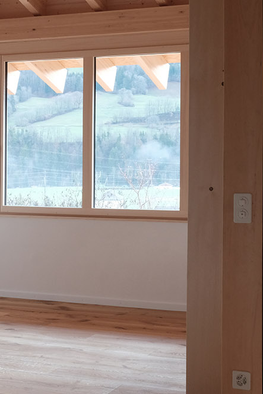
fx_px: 832
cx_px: 43
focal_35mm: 76
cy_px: 86
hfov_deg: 17.8
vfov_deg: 26.2
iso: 800
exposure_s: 1/4
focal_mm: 23
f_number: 16
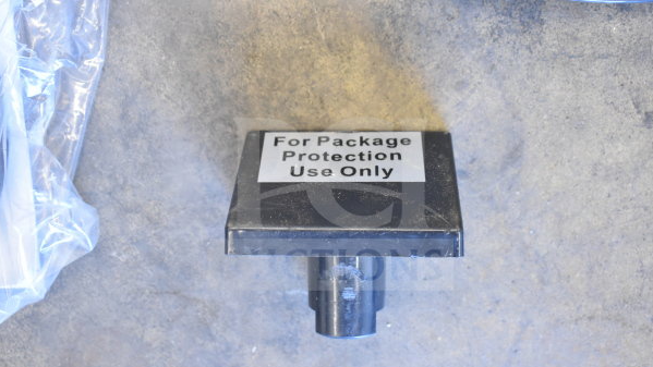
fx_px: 831
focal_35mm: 48
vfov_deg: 24.9
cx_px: 330
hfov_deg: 42.9
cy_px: 204
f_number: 4.2
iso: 1400
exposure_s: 1/50
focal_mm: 30
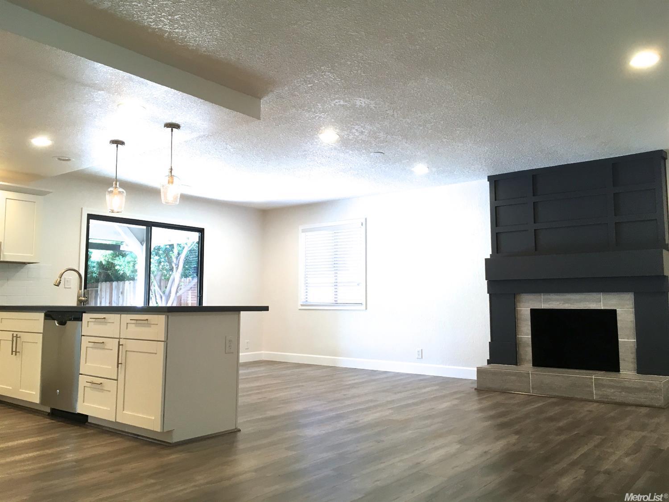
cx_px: 334
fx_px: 560
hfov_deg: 61.7
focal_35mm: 29
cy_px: 251
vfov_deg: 48.2
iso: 32
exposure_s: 1/30
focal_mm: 4.15
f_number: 2.2
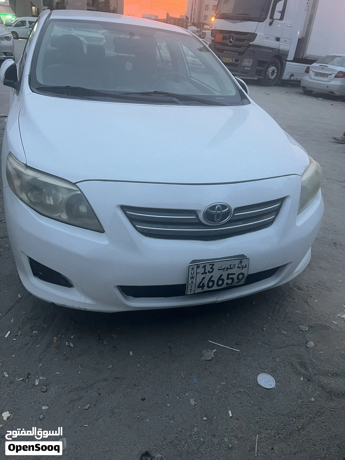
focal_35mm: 26
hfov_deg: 53.1
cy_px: 230
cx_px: 172
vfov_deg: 67.3
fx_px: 346
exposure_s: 1/60
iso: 250
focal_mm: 5.7
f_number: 1.5
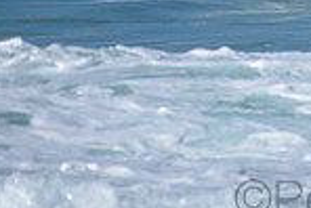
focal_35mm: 1953
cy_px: -150
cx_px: 397
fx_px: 16888
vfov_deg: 0.7
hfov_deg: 1.1
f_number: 5.6
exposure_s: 1/2000
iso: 140
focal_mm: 500
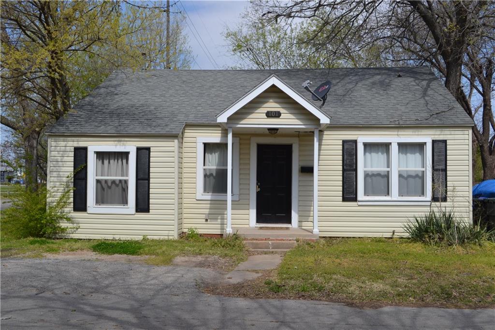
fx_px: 536
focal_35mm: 39
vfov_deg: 34.2
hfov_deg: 49.6
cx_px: 248
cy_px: 165
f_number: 8
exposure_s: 1/250
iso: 100
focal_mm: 26
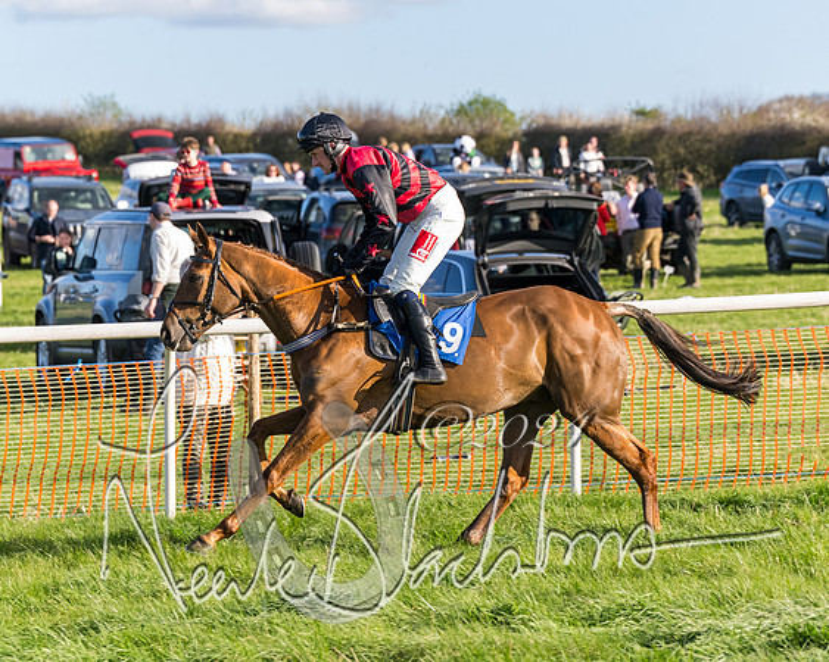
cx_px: 414
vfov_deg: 7.8
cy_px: 357
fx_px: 4882
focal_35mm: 199
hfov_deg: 9.7
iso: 400
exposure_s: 1/1600
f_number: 4
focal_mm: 103
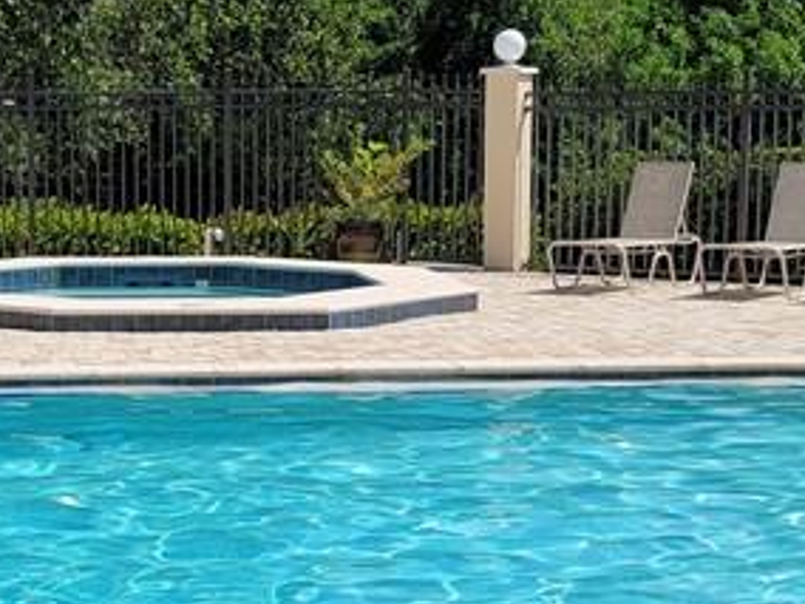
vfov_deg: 16.4
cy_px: 286
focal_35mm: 90
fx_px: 2093
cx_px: 215
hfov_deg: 21.6
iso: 20
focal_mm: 7
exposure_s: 1/1457
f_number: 1.8
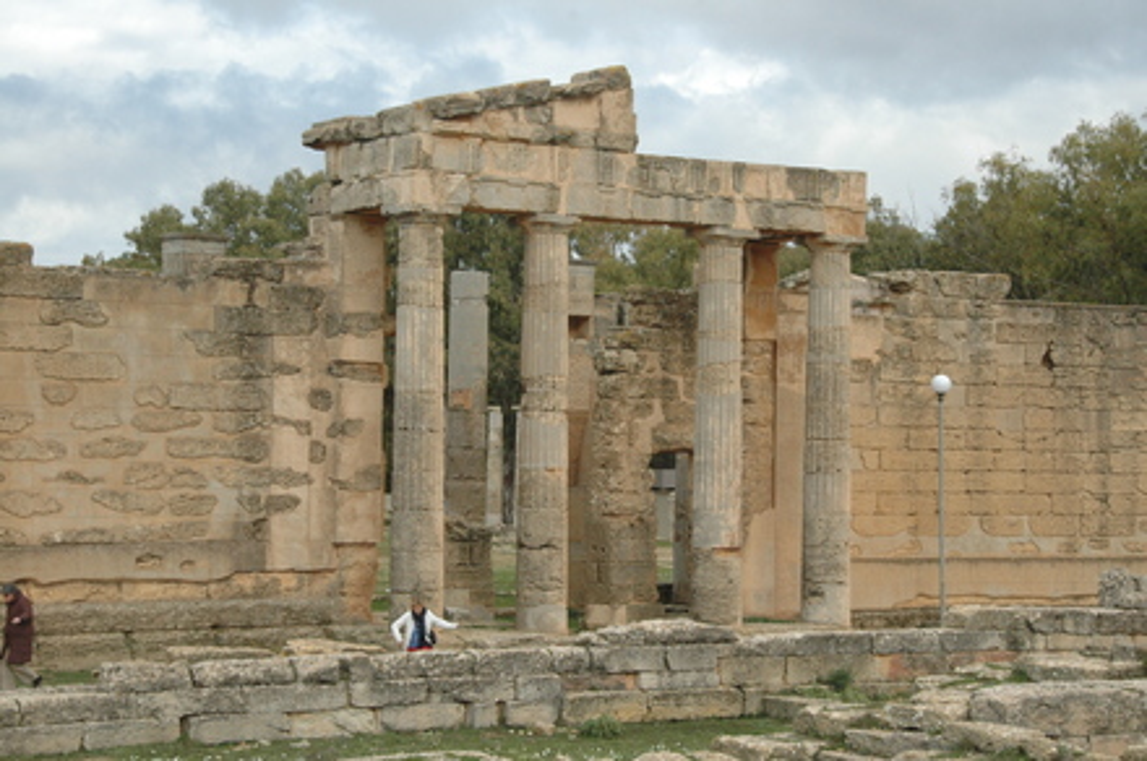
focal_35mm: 82
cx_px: 574
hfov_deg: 24.7
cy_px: 380
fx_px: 2625
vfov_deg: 16.5
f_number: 13
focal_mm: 55
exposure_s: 1/500
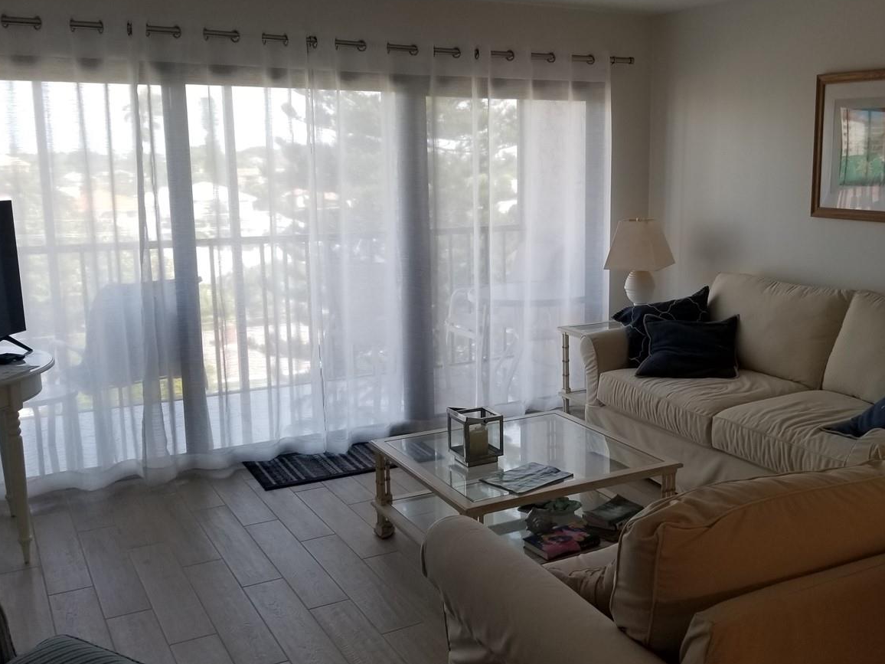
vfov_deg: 39.7
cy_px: 339
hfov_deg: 50.8
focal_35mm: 36
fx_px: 920
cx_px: 556
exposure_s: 1/60
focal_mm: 4.3
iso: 64
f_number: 1.7
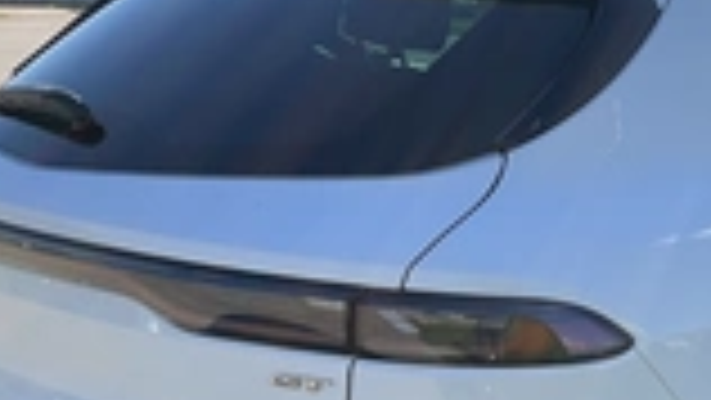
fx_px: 1509
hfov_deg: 25.4
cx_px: 684
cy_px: 387
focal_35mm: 80
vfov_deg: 14.9
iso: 25
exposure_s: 1/1035
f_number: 1.8
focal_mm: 3
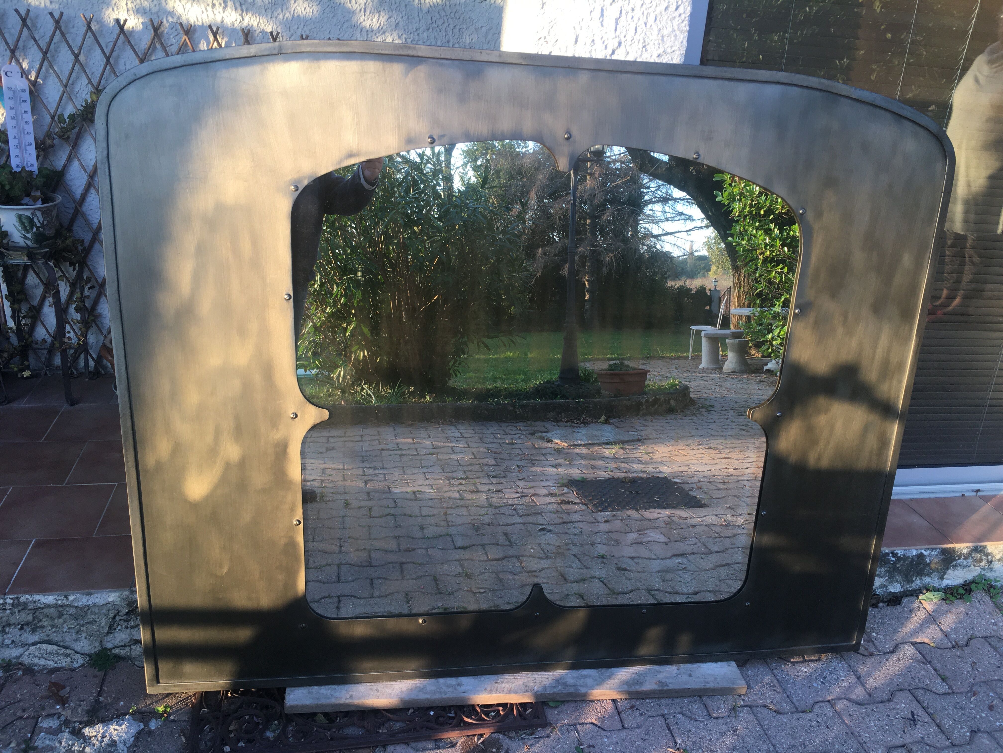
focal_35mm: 29
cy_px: 376
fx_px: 840
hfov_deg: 61.7
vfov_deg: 48.2
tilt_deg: -22.5
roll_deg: -3.2
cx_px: 502
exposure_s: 1/100
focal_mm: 4.15
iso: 40
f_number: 2.2
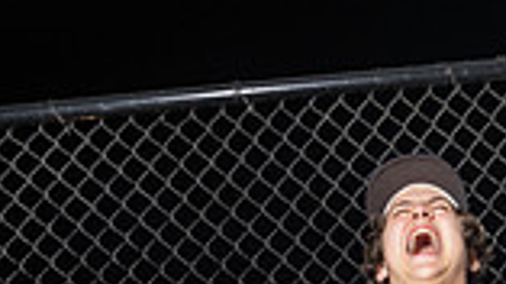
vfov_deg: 12.6
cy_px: 681
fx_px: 1005
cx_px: 406
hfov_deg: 27.7
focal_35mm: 75
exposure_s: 1/125
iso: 125
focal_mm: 25
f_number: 5.6
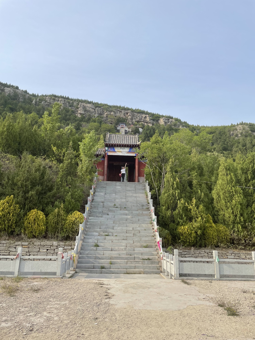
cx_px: 128
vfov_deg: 67.3
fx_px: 255
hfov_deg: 53.1
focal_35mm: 26
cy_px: 170
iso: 32
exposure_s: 1/1855
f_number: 1.6
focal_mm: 4.2
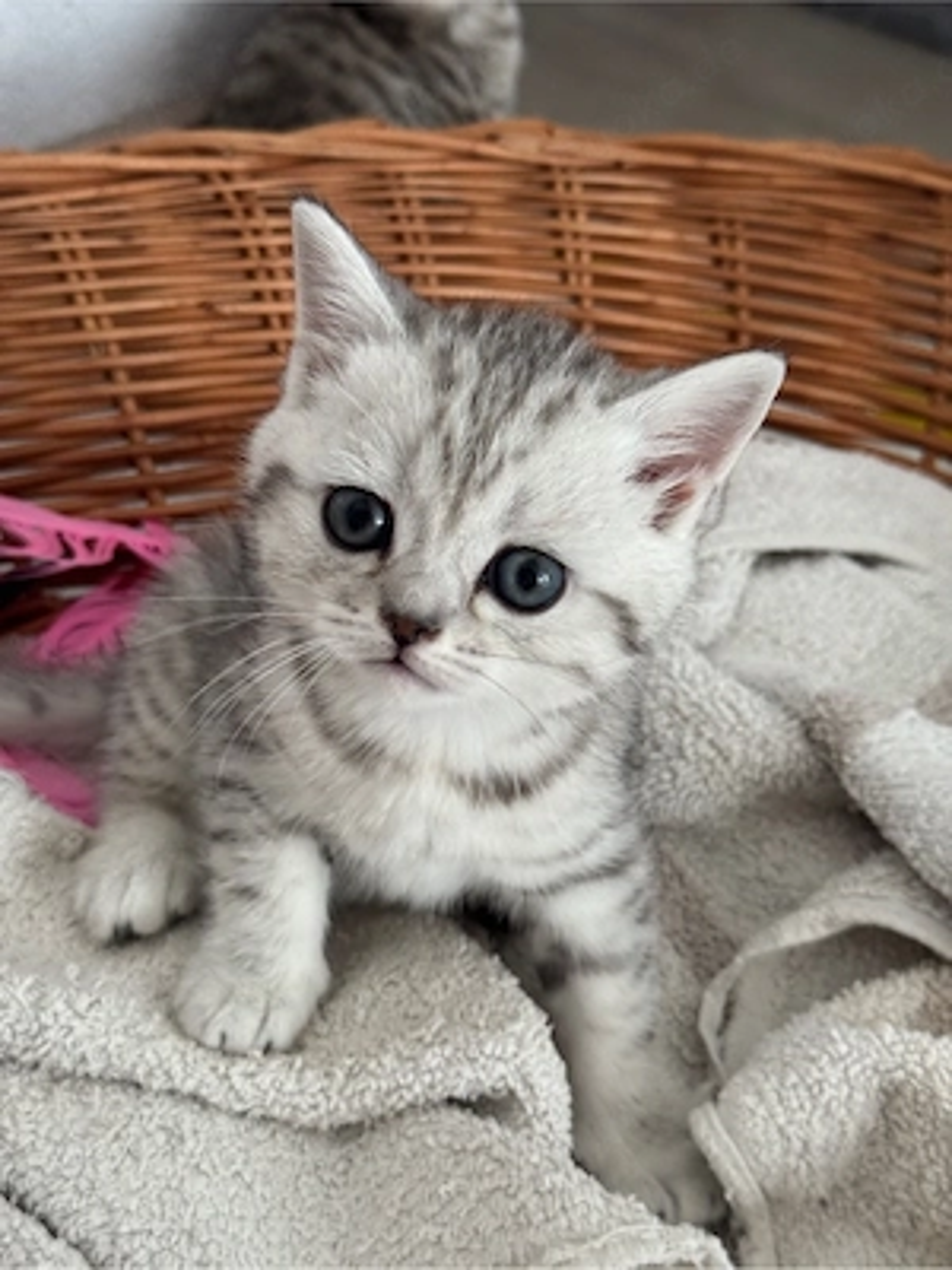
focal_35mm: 48
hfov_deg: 30.3
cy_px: 635
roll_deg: -8.6
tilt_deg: -38.7
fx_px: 1760
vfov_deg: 39.7
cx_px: 476
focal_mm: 6.76
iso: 200
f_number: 1.78
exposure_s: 1/60
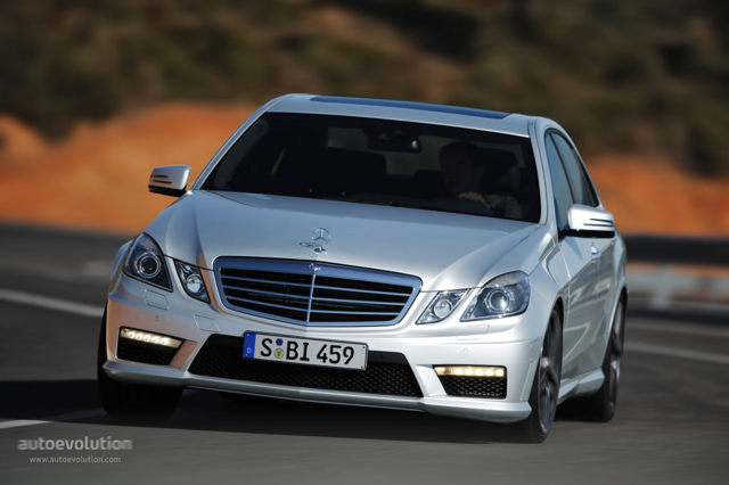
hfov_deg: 6.9
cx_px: 364
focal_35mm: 300
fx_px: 6072
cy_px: 242
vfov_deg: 4.6
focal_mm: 300
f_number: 22
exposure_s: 1/5000
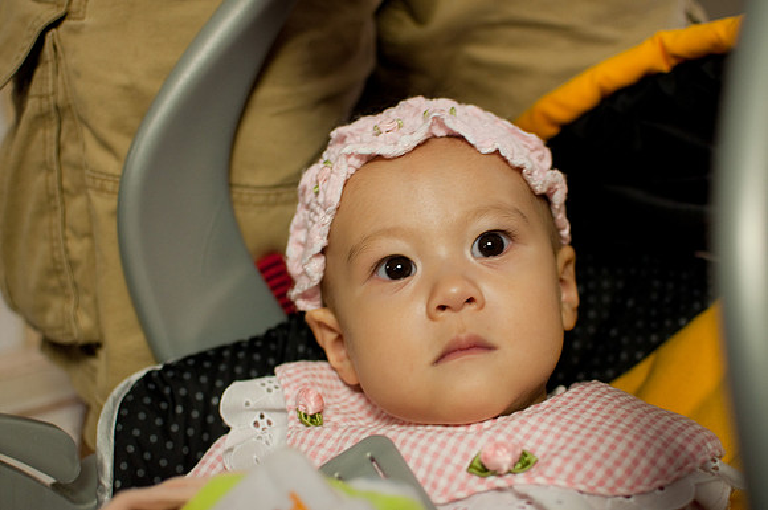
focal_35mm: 52
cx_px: 384
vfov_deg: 25.7
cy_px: 255
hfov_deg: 37.9
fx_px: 1118
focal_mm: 35
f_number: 2.5
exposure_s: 1/40
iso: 640
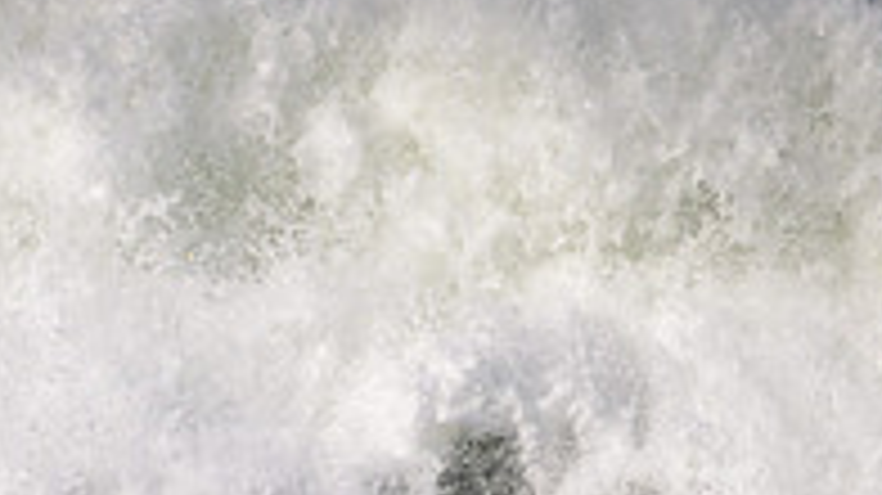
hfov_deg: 0.9
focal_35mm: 2480
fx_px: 57968
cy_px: 619
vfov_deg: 0.5
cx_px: -86
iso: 360
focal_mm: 800
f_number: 11
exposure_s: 1/2000
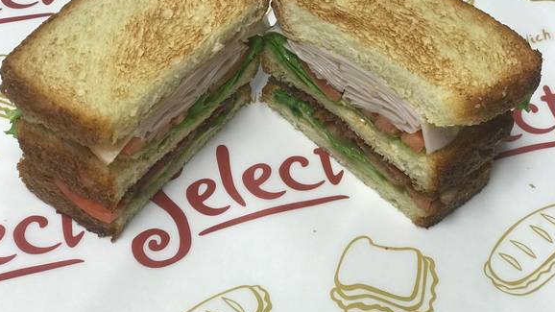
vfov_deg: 19.1
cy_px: 128
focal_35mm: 63
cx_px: 277
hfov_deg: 33.3
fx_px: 927
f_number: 2.8
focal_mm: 6.6
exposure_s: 1/60
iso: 100
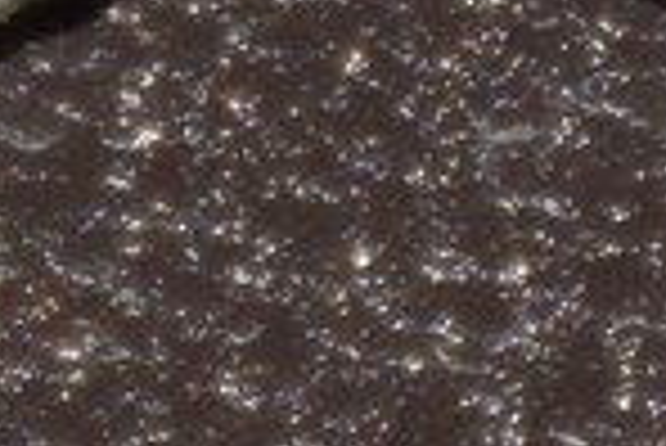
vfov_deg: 1.0
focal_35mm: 1364
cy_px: -302
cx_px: 164
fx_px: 25258
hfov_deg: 1.5
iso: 320
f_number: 7.1
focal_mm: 140
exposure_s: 1/60
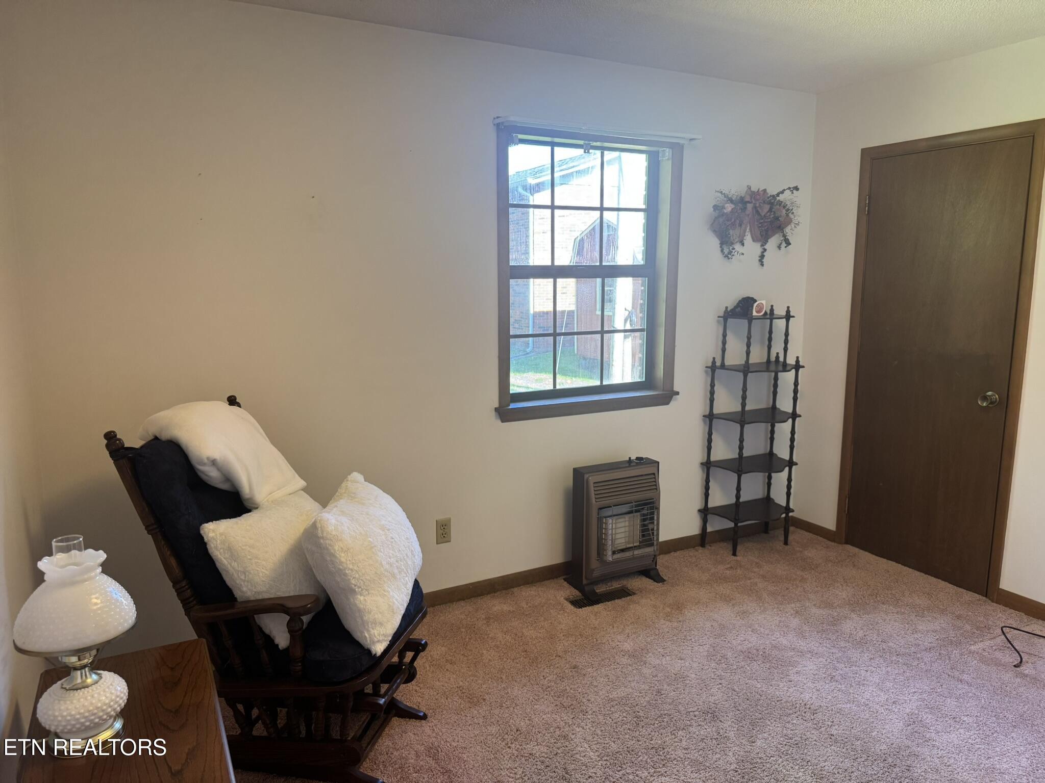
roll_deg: +0.3
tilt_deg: -9.9
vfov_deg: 56.8
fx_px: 725
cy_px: 392
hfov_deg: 71.6
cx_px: 522
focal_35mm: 24
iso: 160
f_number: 1.78
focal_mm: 6.76
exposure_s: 1/120
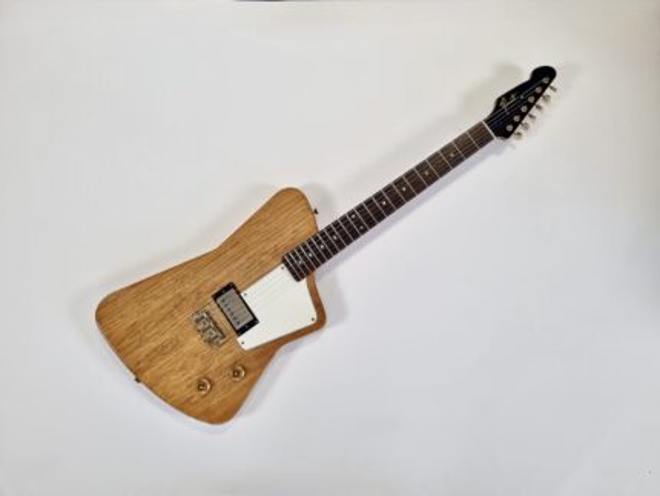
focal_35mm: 26
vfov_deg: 53.1
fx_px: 496
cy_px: 248
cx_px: 330
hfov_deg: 67.3
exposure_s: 1/100
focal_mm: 5.4
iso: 125
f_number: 1.8
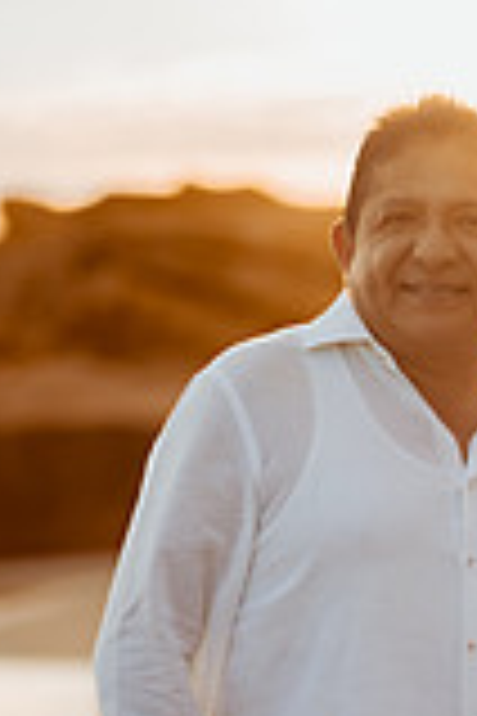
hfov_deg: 8.3
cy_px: 824
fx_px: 3259
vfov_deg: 12.3
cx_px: 495
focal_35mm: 164
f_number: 1.4
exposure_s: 1/3200
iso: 80
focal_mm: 58
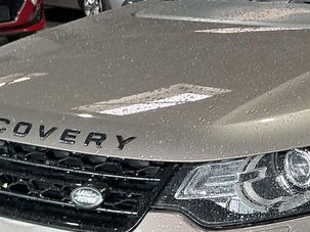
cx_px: 393
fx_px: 994
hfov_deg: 16.8
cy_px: 140
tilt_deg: -10.8
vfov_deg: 13.3
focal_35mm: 111
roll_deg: +0.1
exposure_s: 1/87
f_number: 1.8
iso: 64
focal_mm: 3
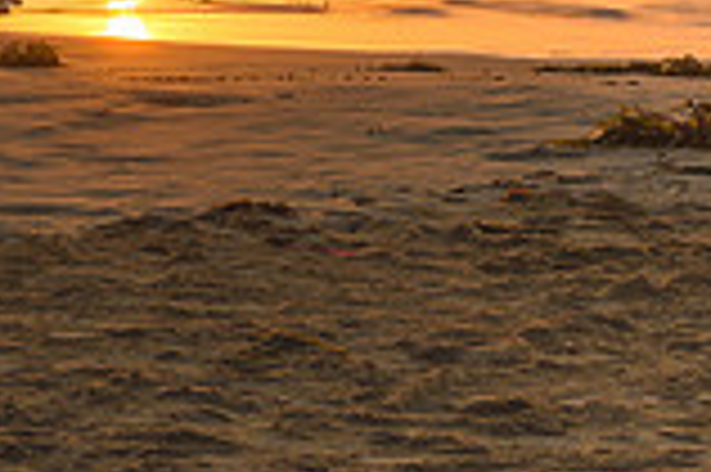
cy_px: -178
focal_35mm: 153
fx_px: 3019
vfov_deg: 8.8
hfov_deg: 12.4
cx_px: -536
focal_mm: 27
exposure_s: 1/2.5
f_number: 8
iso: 200
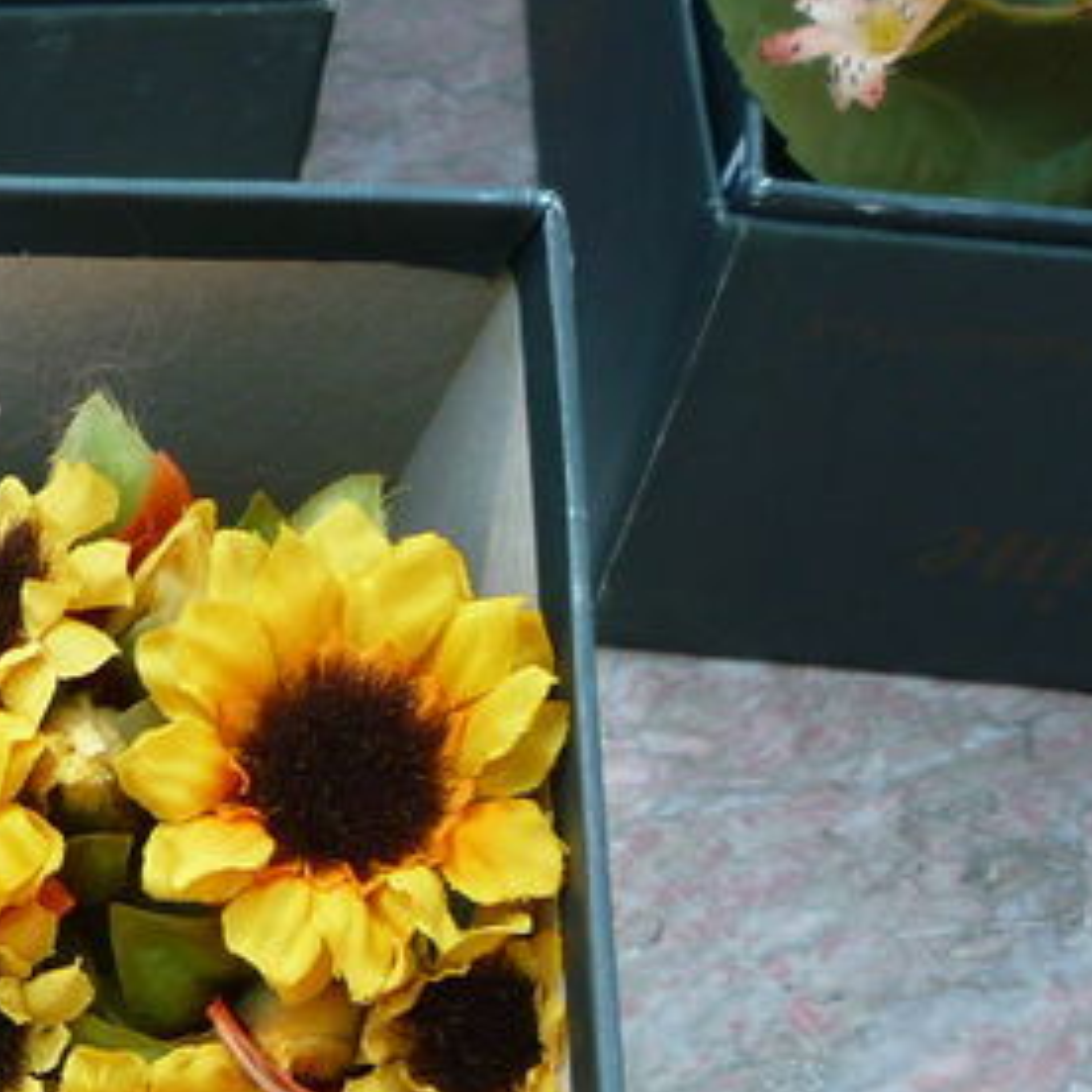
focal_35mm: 96
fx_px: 3426
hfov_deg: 16.5
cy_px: 1472
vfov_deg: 16.9
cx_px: -554
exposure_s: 1/100
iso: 100
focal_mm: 5.2
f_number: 4
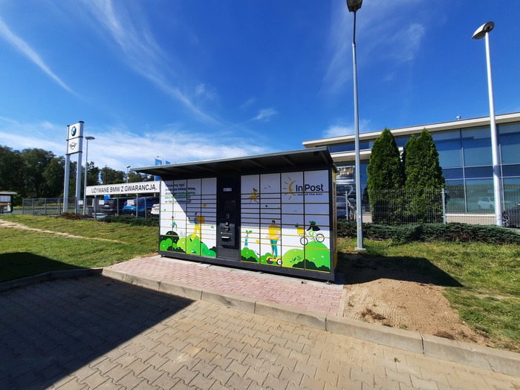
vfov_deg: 89.9
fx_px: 195
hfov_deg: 106.2
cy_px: 195
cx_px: 260
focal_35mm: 13
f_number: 2.2
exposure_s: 1/1269
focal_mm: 1.74
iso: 40
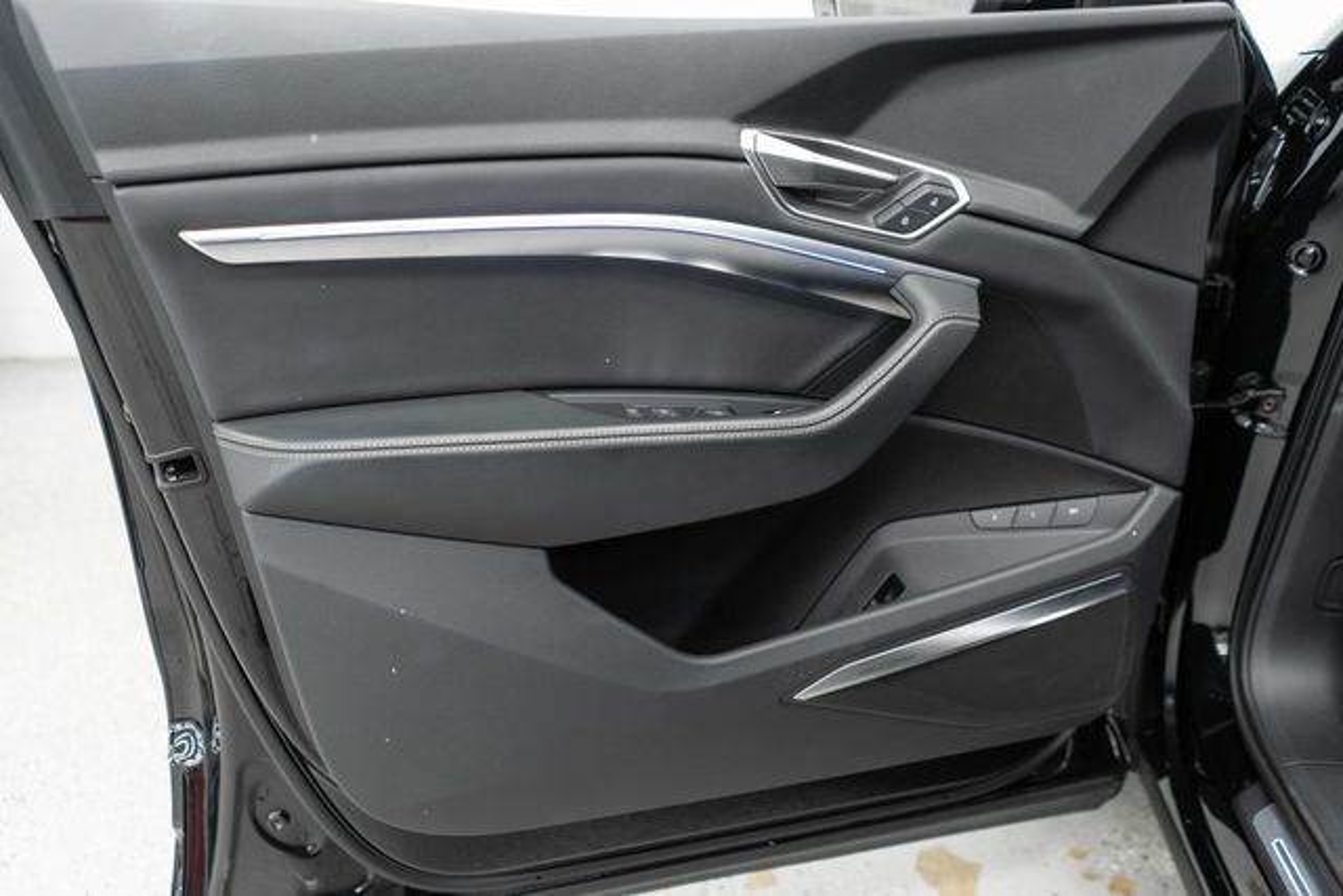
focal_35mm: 28
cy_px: 448
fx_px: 1045
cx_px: 672
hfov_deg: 65.5
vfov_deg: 46.4
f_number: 3.2
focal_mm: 28
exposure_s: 1/40
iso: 640
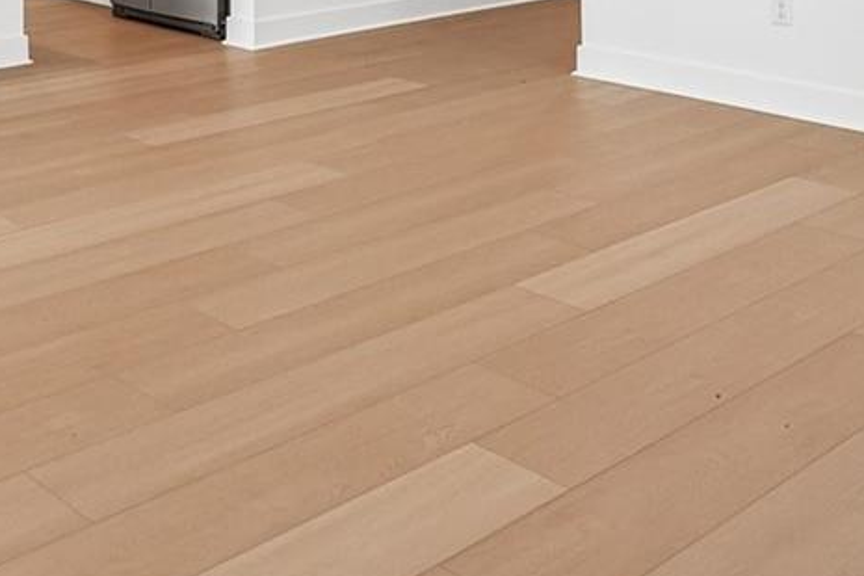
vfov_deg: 21.3
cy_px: -249
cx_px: 139
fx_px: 1320
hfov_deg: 34.8
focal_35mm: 55
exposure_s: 1/30
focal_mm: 16
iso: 400
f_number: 8
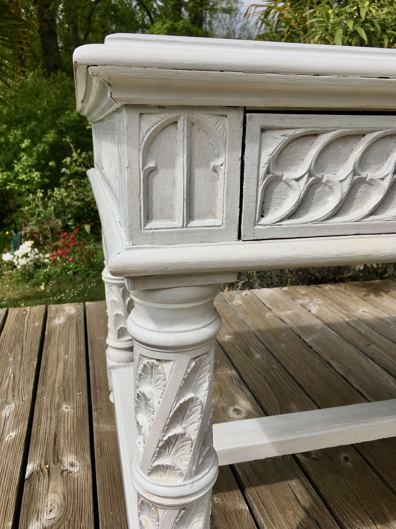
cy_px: 264
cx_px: 198
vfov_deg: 61.7
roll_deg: +0.1
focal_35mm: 29
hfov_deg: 48.2
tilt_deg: -18.4
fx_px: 442
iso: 25
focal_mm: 4.15
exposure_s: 1/3077
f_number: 2.2
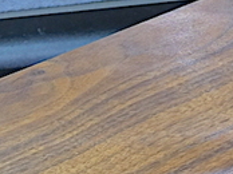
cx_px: 175
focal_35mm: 221
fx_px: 1485
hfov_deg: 9.0
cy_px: 248
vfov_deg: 6.6
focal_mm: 7.2
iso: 200
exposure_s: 1/15
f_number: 3.8
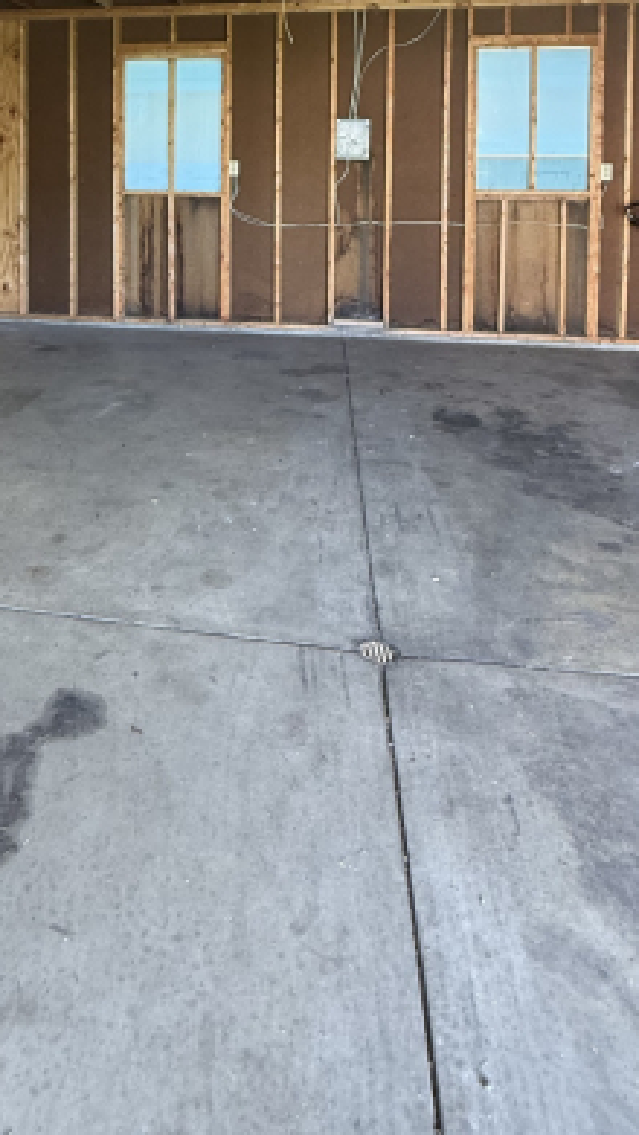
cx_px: 200
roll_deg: -0.1
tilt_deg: -1.0
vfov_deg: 64.1
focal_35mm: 26
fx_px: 783
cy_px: 193
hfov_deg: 43.6
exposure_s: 1/60
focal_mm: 2.22
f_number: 2.2
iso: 250
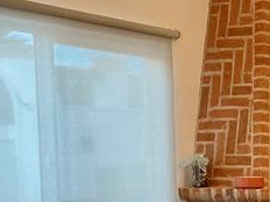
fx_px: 998
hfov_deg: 14.8
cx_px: 340
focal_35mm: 128
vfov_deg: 11.3
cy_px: 272
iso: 125
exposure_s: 1/60
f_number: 1.8
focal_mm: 3
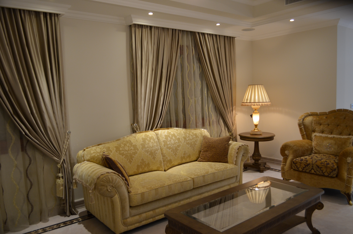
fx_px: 294
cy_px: 117
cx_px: 176
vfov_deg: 43.4
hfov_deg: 62.0
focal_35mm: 30
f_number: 3.8
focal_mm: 20
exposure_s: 1/20
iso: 500
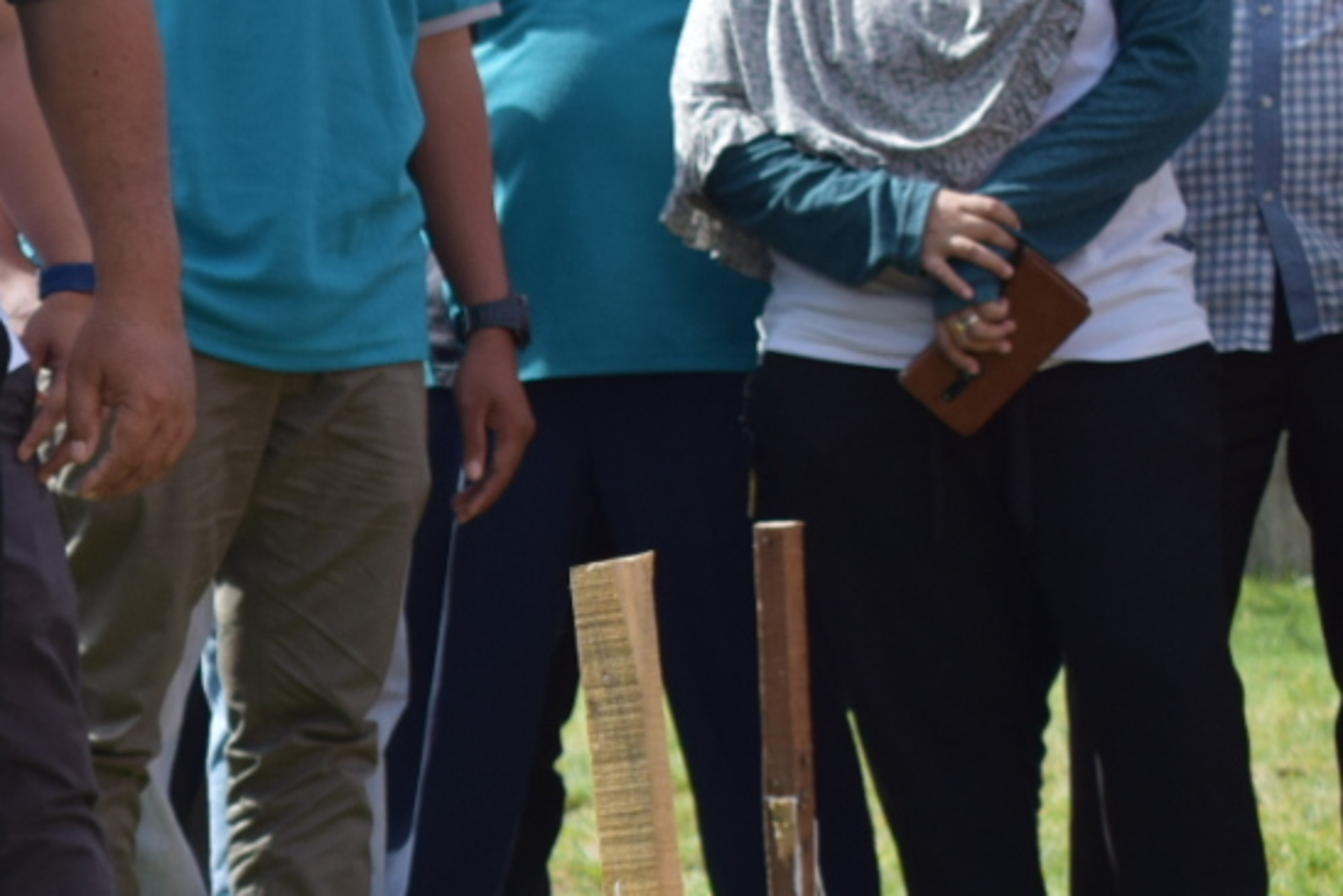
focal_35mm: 151
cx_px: -331
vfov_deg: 9.0
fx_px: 5634
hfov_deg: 13.2
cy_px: 1033
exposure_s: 1/1000
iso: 250
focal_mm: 34
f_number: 4.5
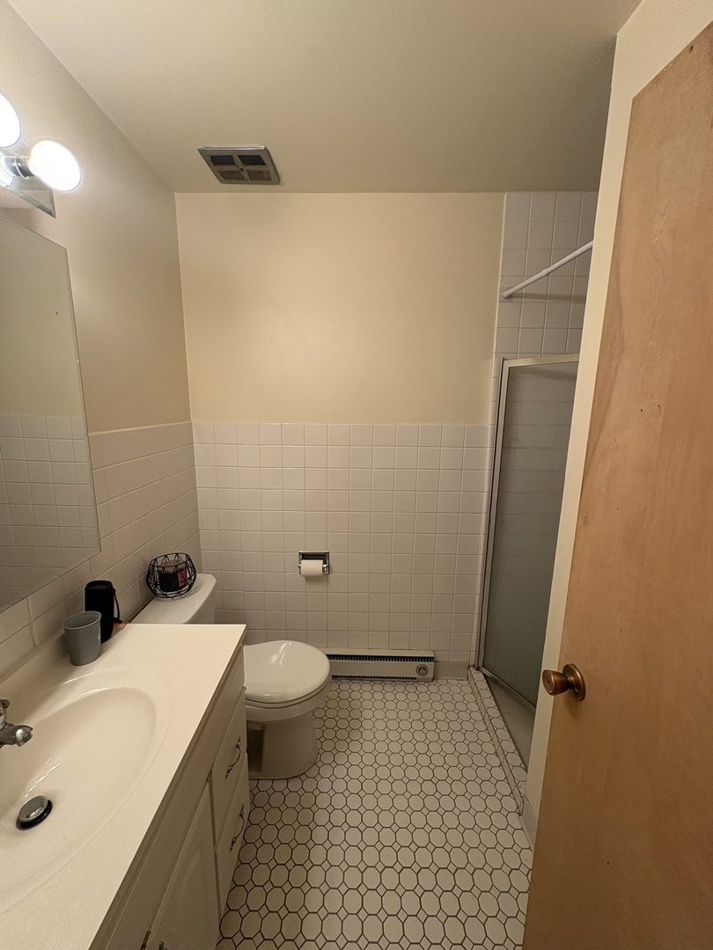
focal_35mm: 14
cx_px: 356
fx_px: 384
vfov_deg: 102.1
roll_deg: -0.7
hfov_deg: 85.7
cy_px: 475
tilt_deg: -10.5
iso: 125
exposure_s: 1/60
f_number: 2.2
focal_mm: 2.22
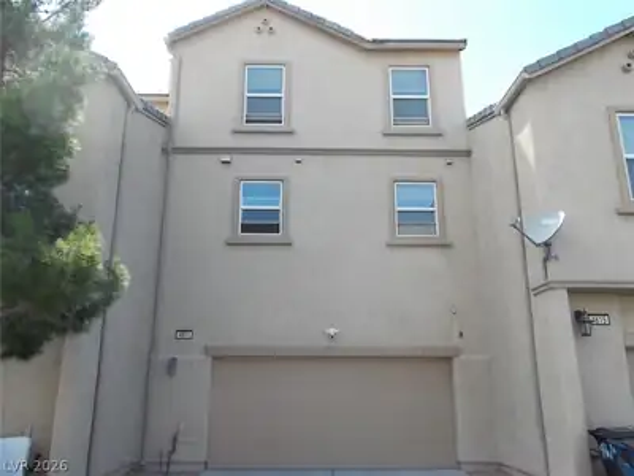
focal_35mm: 30
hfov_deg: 60.0
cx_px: 317
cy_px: 238
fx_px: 549
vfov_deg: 46.8
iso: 80
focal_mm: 5.3
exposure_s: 1/250
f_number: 3.4
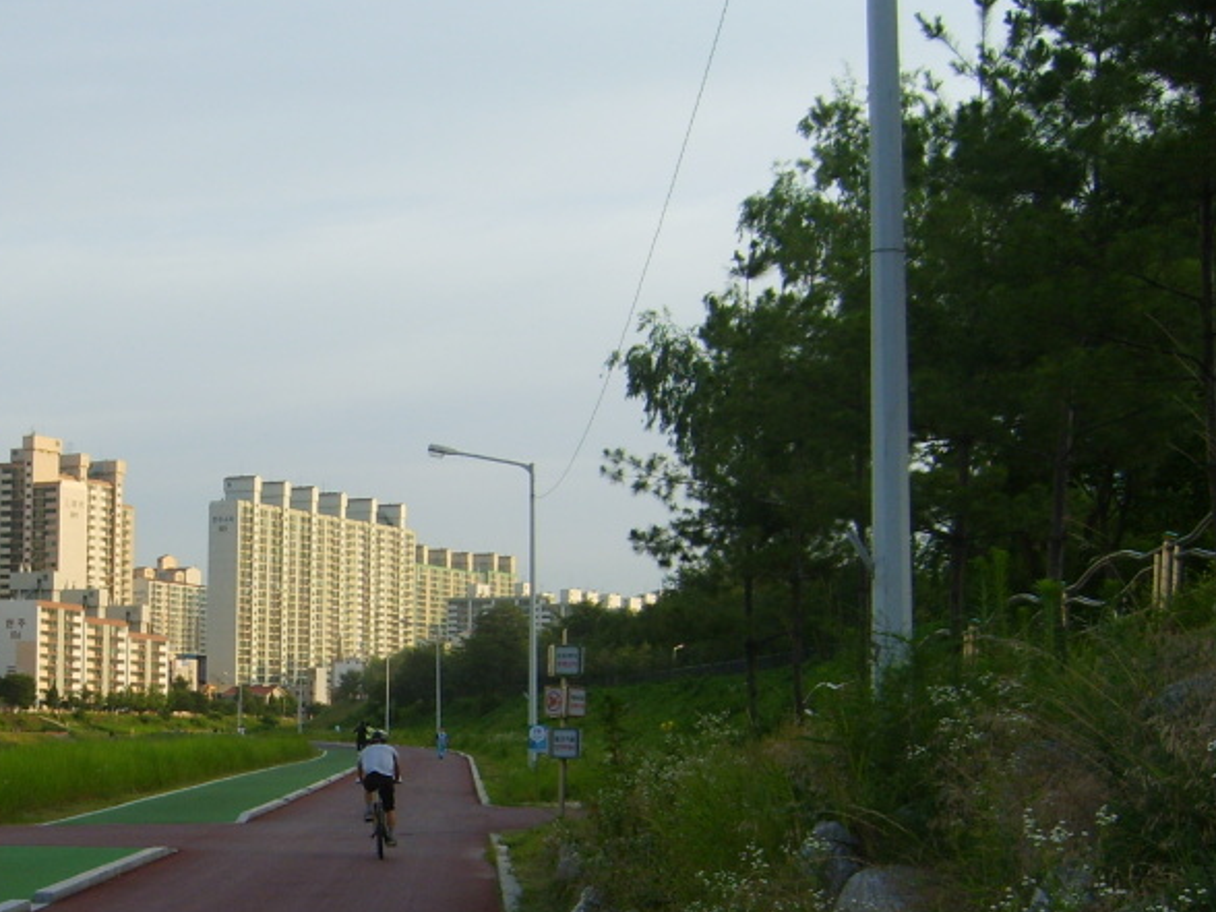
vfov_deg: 23.8
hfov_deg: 30.7
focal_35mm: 61
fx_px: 2143
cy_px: 685
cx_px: 201
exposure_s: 1/350
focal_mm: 5.8
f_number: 2.8
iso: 50
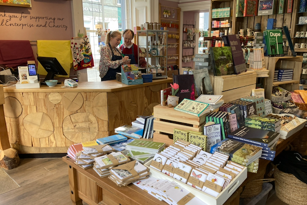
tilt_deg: -14.9
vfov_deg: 43.6
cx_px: 158
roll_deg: -1.1
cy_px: 103
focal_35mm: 30
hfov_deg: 61.9
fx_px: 256
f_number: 1.8
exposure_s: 1/50
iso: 50
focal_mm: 3.99
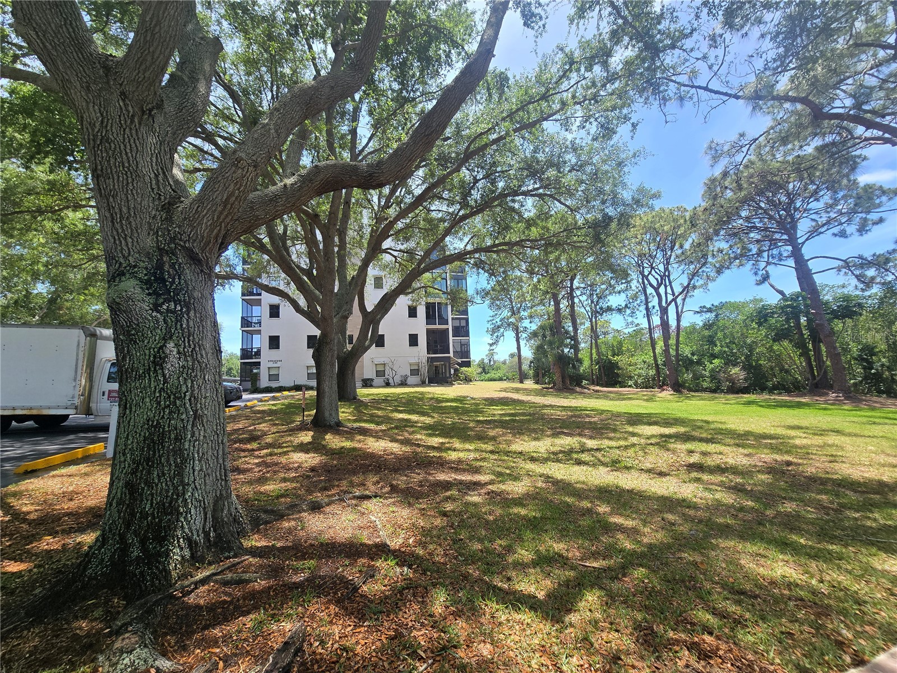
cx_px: 448
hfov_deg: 106.2
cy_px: 336
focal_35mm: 13
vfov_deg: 89.9
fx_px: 337
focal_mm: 2.2
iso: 50
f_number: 2.2
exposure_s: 1/909
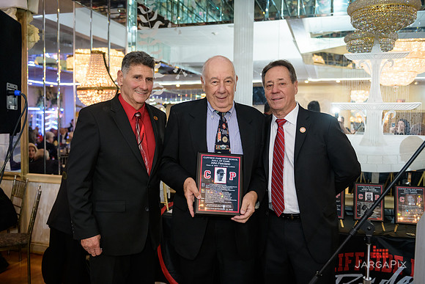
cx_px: 212
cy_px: 142
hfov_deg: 55.8
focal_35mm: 34
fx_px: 401
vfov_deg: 38.9
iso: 1000
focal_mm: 34
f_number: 3.2
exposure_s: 1/125
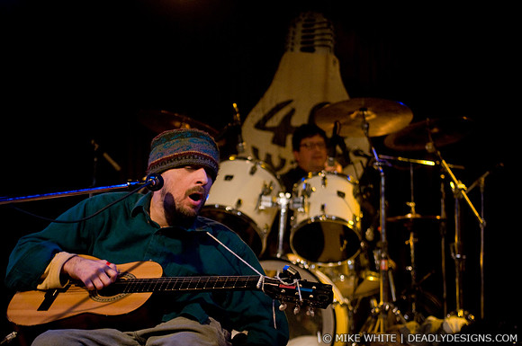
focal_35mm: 78
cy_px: 173
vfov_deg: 17.4
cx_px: 261
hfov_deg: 26.0
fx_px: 1129
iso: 1000
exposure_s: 1/80
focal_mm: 52
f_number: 2.8
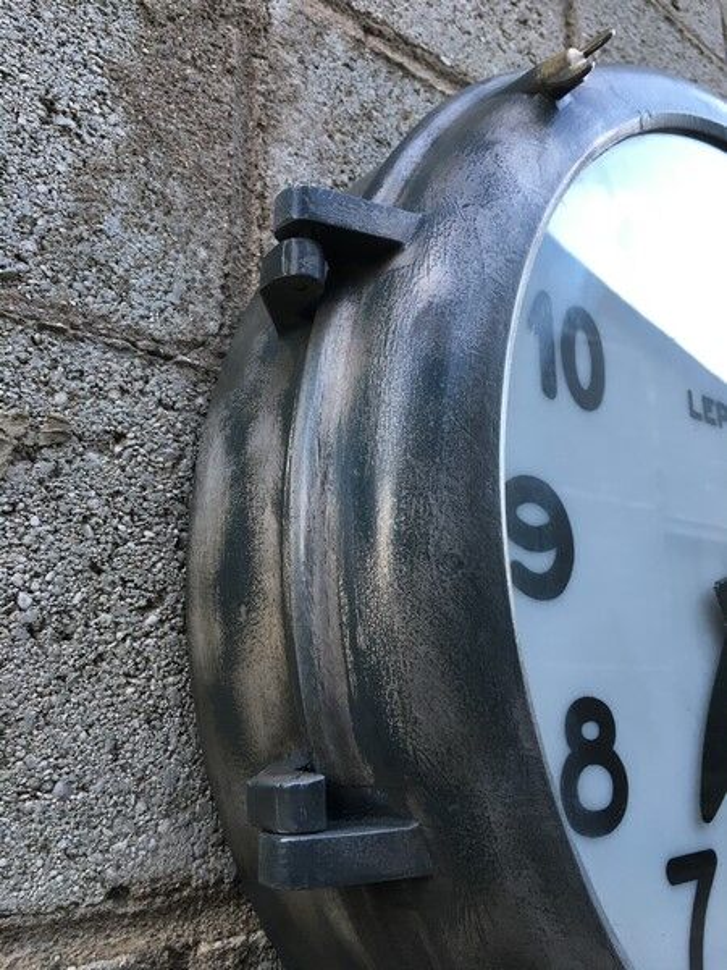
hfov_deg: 48.2
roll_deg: +3.0
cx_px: 364
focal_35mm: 29
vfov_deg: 61.7
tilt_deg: +14.7
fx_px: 812
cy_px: 485
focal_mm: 4.15
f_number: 2.2
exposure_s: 1/33
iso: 80
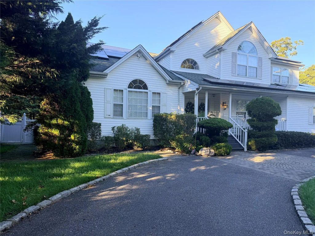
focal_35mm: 24
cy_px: 118
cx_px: 158
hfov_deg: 71.6
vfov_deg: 56.8
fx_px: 218
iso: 100
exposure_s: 1/501
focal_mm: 6.76
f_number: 1.78
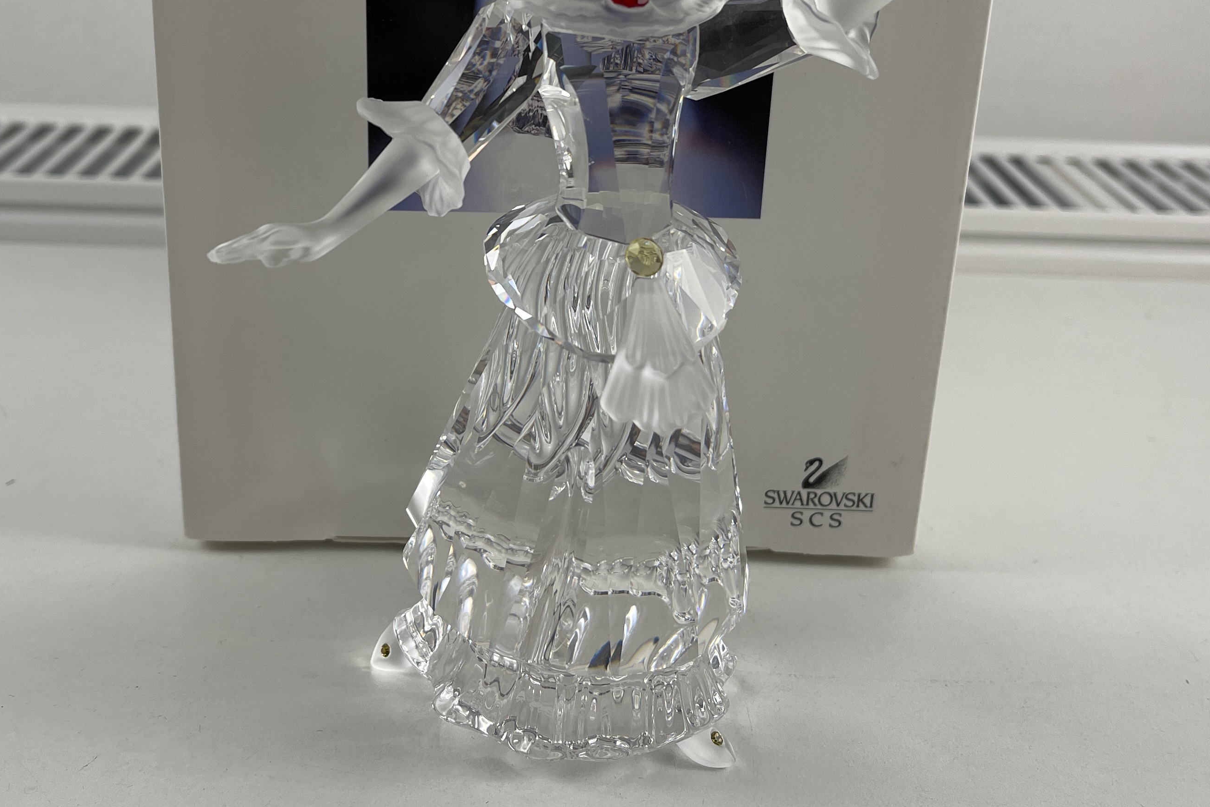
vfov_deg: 33.0
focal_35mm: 40
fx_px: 1344
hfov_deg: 48.3
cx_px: 511
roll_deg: -1.9
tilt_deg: -20.0
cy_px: 250
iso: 32
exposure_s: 1/238
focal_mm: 5.1
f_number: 1.6
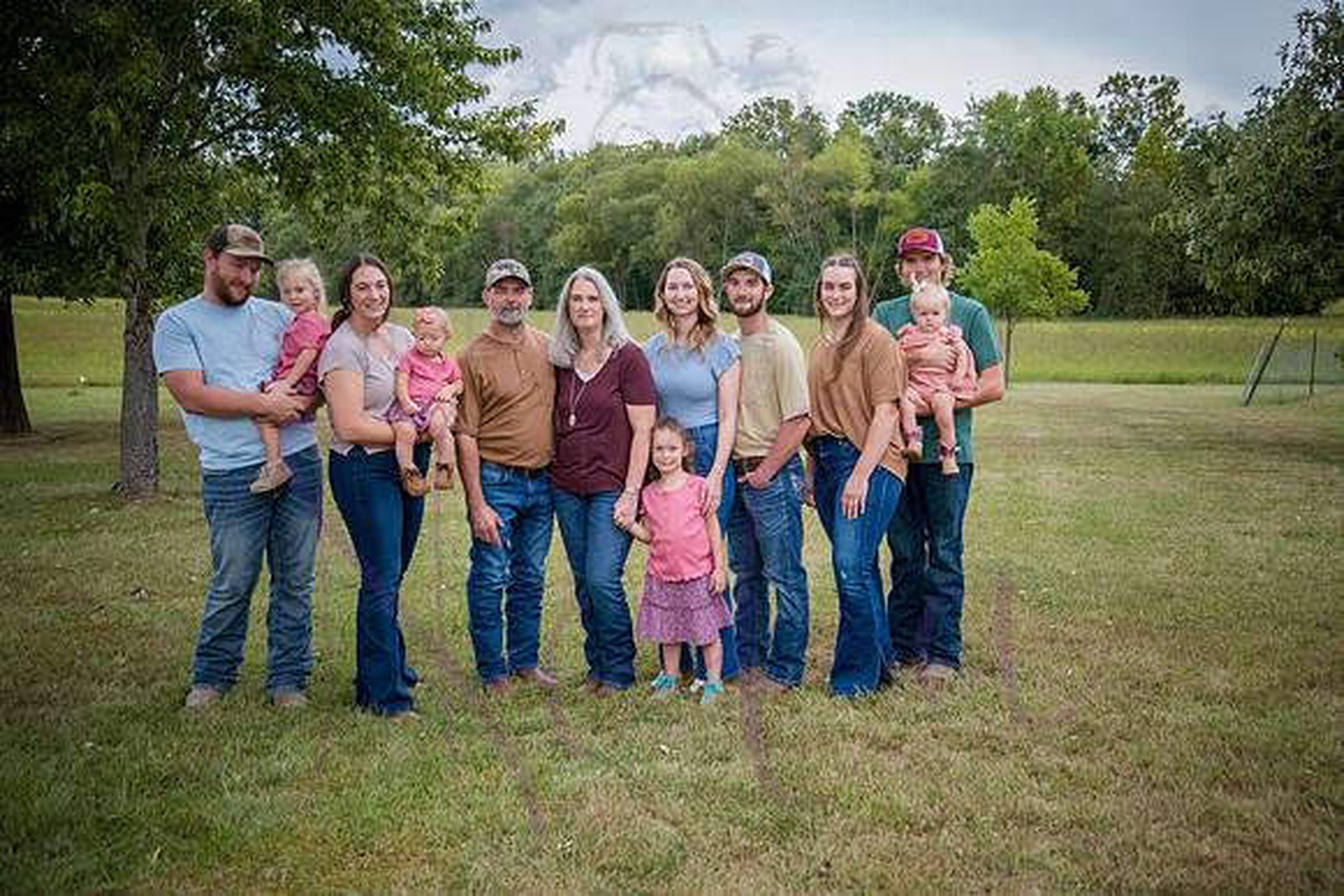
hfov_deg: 50.7
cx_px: 672
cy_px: 448
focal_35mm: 38
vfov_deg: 35.1
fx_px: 1419
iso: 400
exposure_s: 1/500
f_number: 5
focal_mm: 38
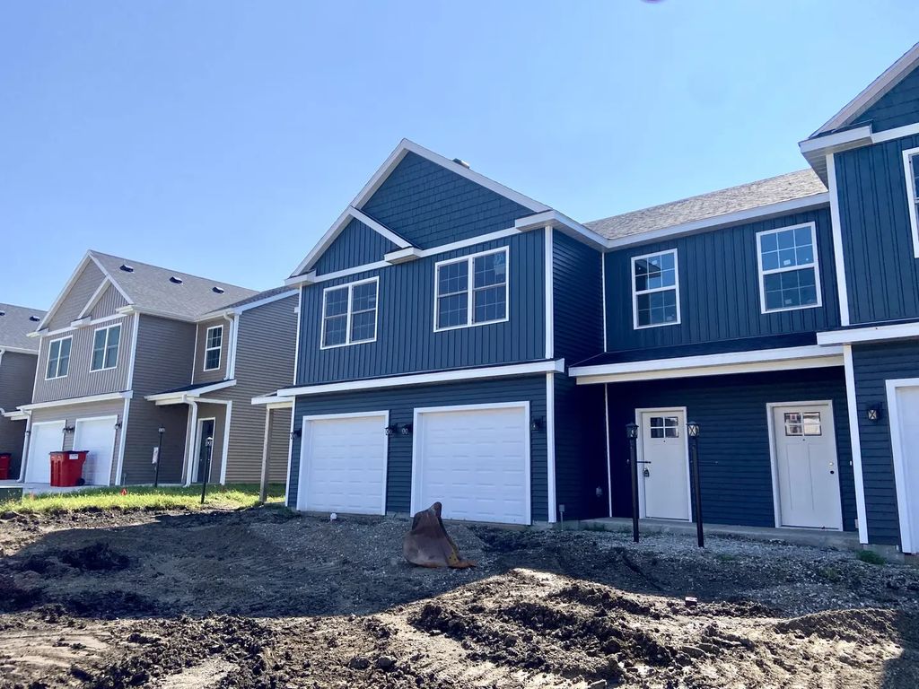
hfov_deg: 67.3
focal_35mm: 26
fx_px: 690
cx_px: 460
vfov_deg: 53.1
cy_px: 344
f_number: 1.8
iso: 32
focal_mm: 4.25
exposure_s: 1/3125
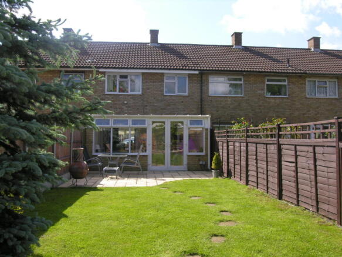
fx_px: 296
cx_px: 171
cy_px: 128
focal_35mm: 30
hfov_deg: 60.0
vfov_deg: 46.8
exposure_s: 1/153
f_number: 5.5
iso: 50
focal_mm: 7.5
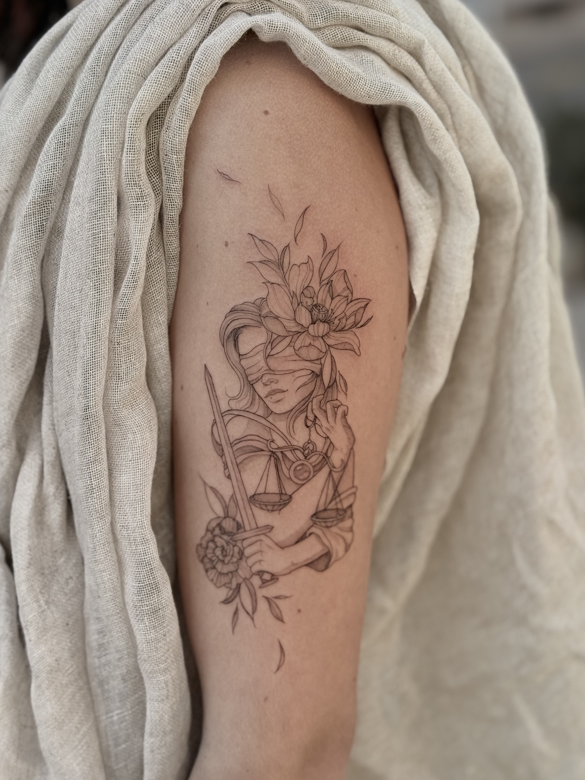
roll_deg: +4.8
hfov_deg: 29.7
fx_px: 1104
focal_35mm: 49
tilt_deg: -23.1
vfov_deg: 38.9
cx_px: 290
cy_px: 387
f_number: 1.78
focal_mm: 6.76
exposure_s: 1/247
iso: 80
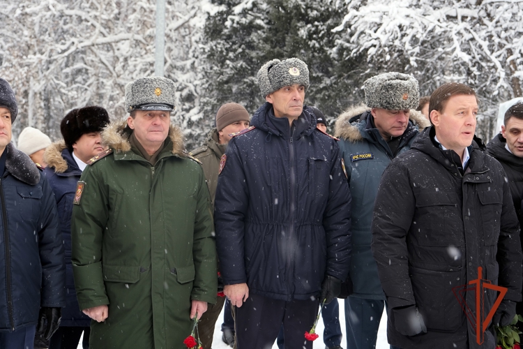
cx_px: 262
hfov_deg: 38.9
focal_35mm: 51
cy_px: 174
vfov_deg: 26.5
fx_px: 741
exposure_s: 1/80
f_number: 4
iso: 500
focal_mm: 34.2
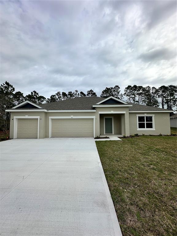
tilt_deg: +3.5
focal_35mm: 14
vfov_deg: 102.1
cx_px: 88
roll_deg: -0.6
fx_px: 95
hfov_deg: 85.7
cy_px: 118
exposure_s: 1/2959
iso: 50
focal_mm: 2.22
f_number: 2.2
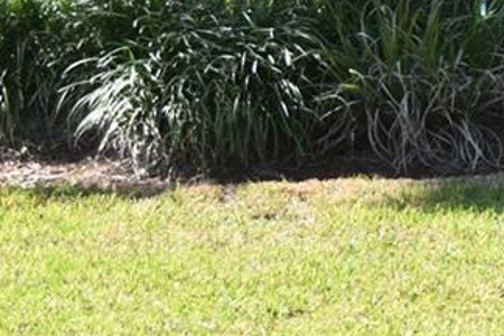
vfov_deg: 6.1
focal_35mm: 222
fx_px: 3108
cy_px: -160
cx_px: 1235
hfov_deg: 8.4
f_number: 7.1
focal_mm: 30
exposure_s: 1/200
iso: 100
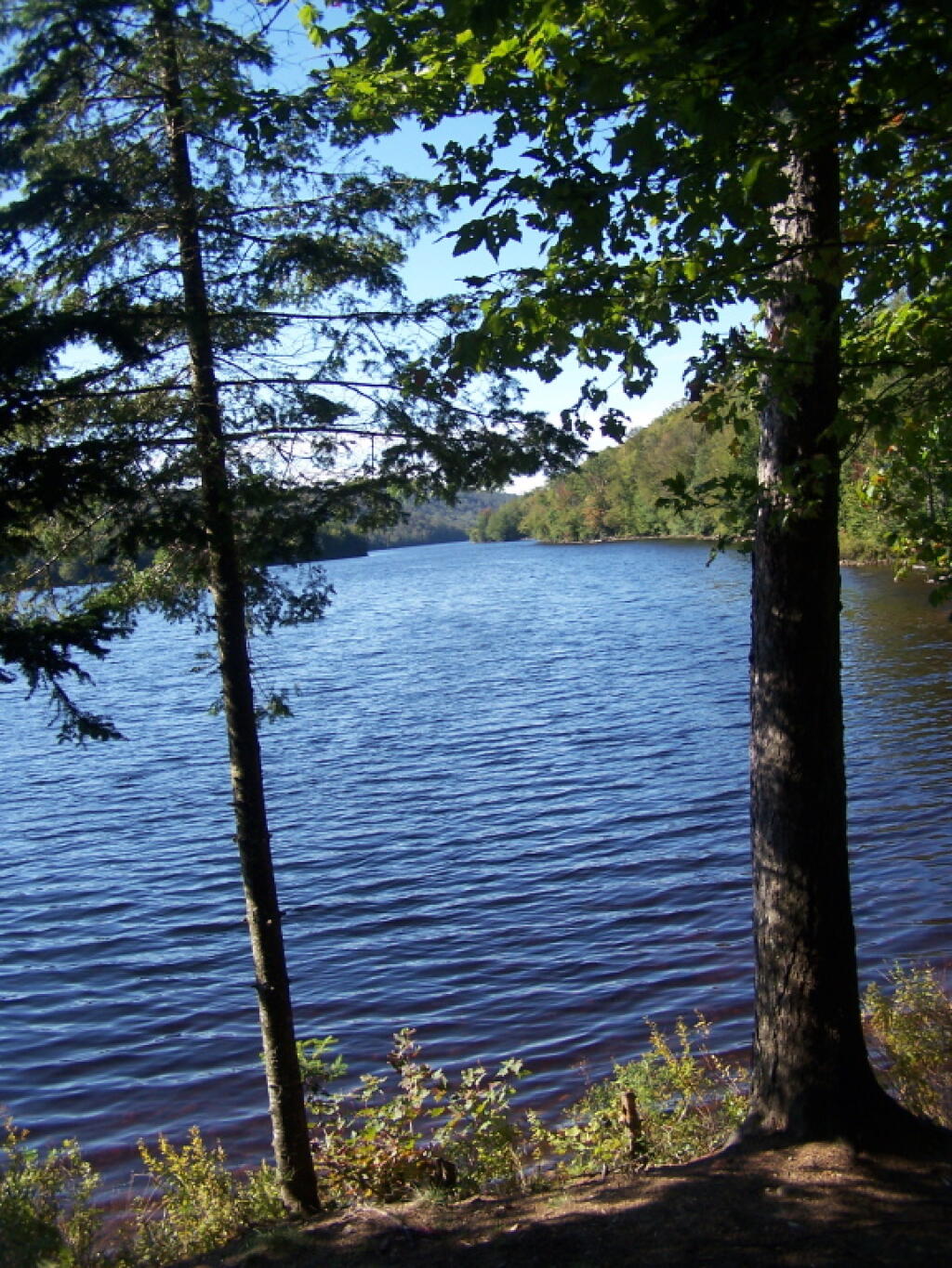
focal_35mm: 38
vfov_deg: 49.0
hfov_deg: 37.7
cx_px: 476
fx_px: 1393
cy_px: 634
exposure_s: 1/640
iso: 80
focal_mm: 6.3
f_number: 2.8
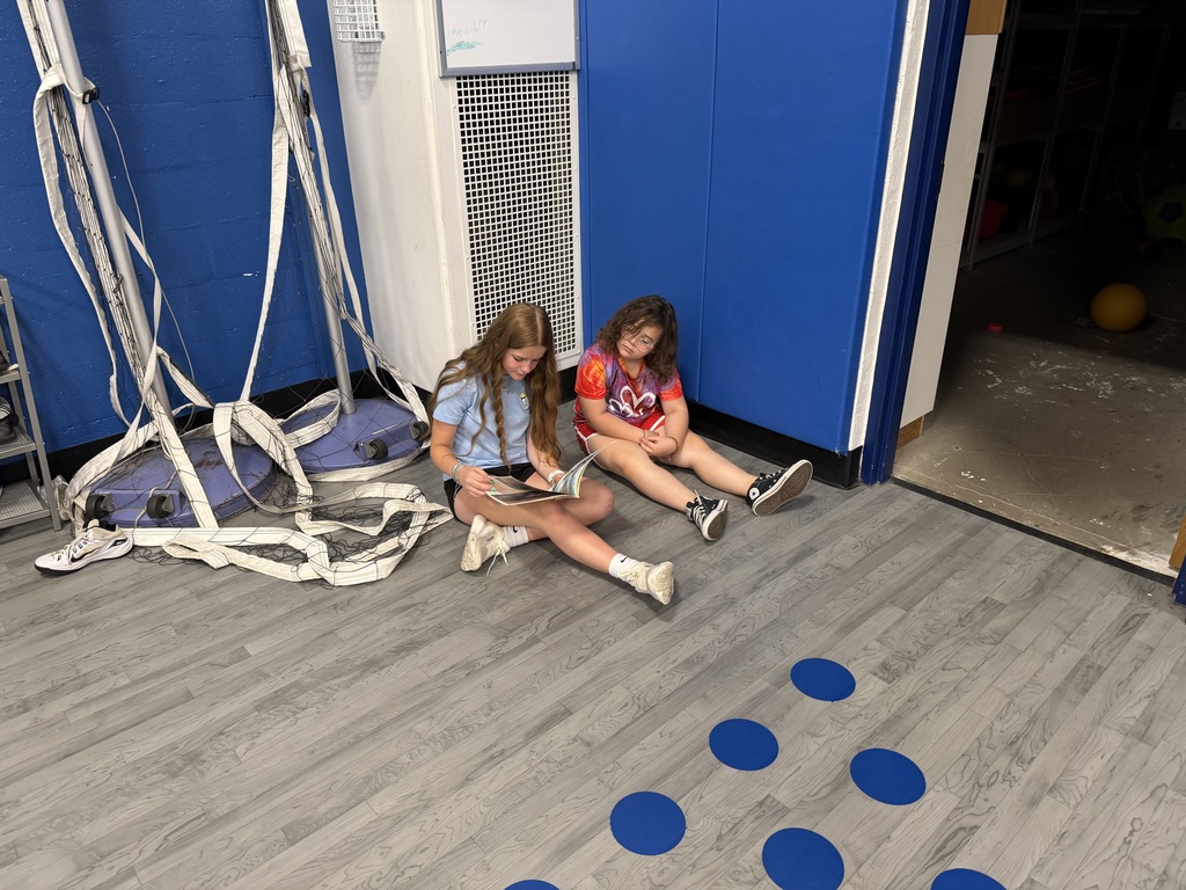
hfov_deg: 71.6
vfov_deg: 56.8
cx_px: 593
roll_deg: +0.2
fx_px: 822
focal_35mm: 24
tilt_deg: -27.3
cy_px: 445
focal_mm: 6.76
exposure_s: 1/83
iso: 200
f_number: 1.78
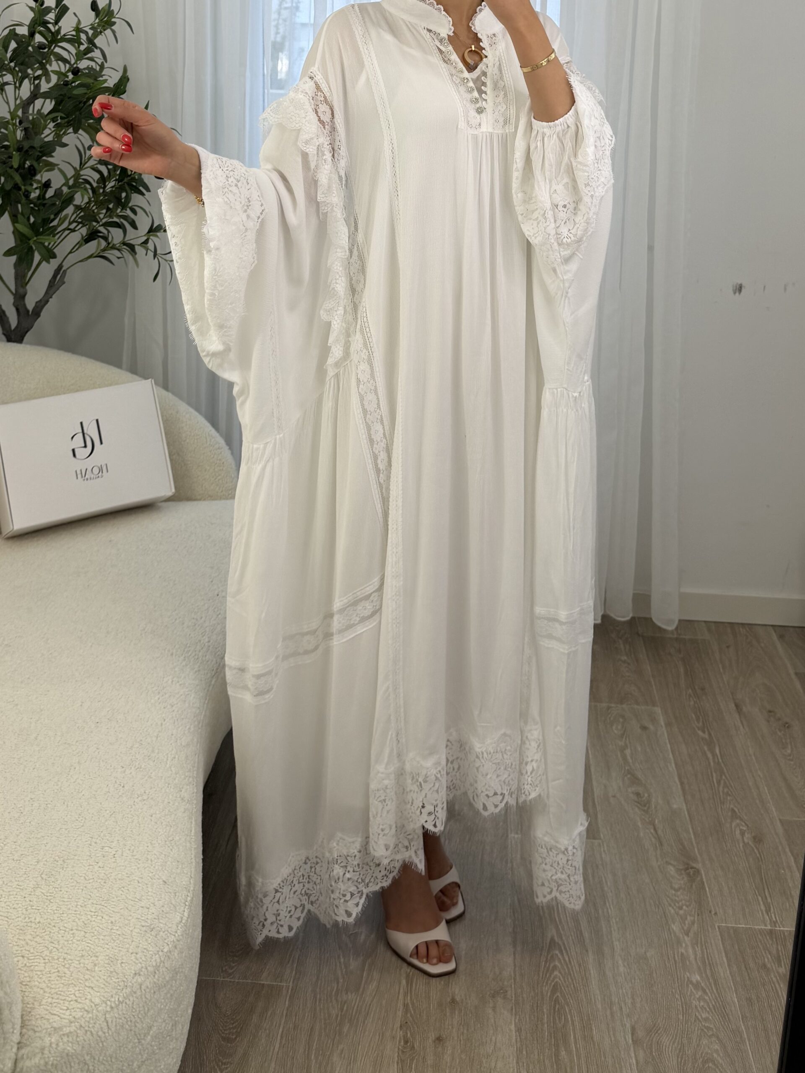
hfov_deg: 56.8
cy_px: 536
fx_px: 744
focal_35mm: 24
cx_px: 402
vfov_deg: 71.6
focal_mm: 6.76
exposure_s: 1/121
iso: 64
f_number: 1.78
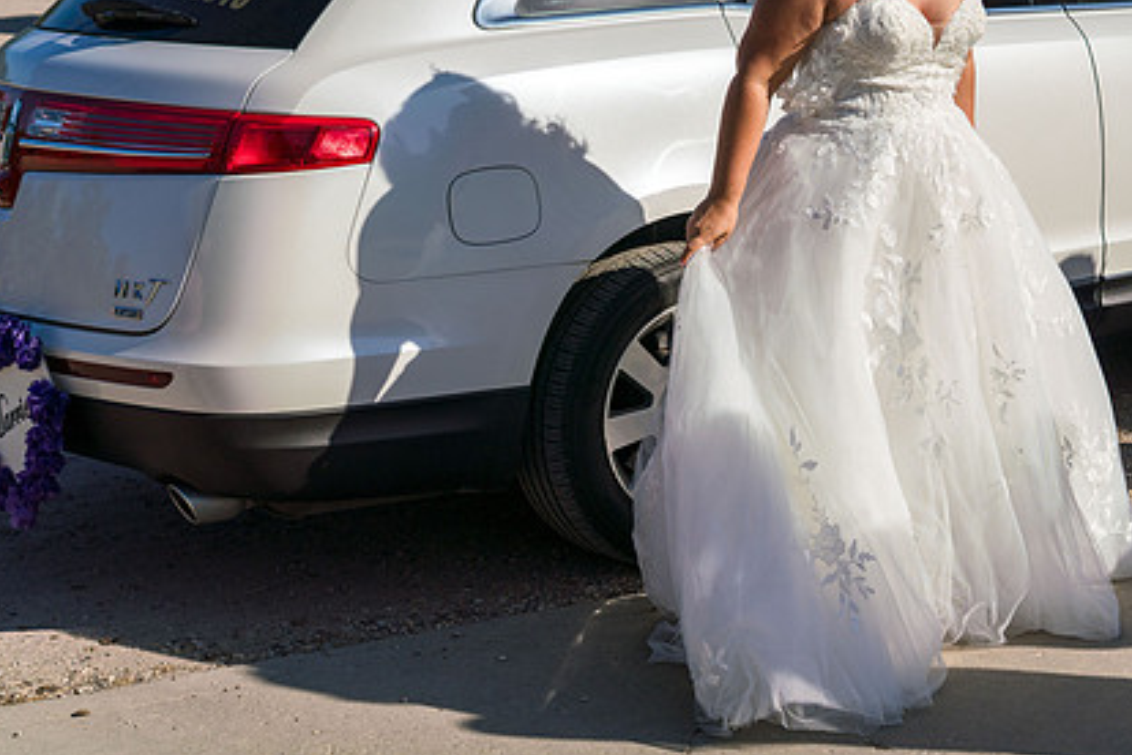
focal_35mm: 68
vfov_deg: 19.9
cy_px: 177
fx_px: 2138
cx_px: 901
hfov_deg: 29.0
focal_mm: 41
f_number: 4
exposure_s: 1/5000
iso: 250
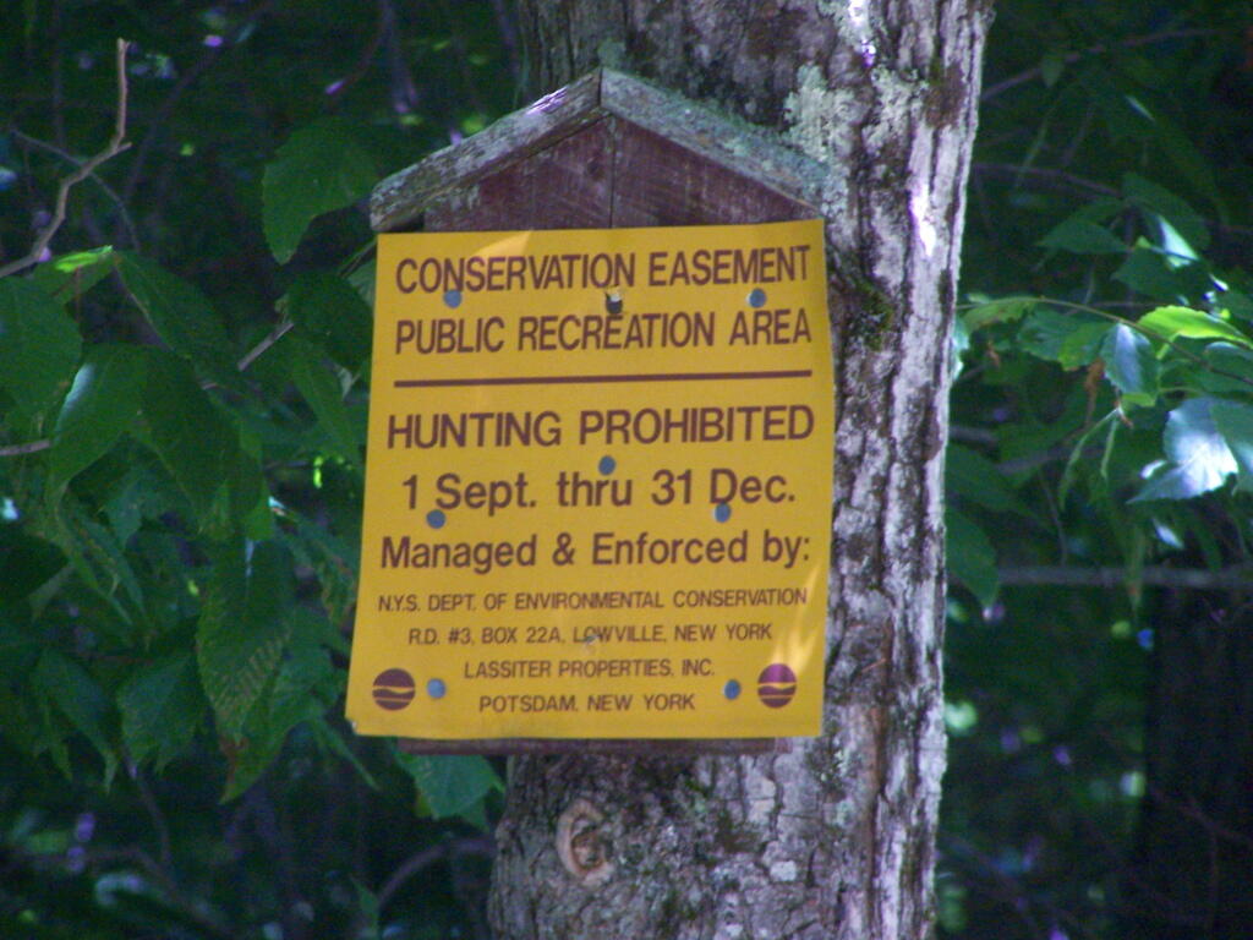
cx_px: 626
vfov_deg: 3.9
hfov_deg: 5.2
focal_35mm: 380
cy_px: 470
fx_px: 13755
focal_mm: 63
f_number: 3.7
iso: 400
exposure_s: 1/160
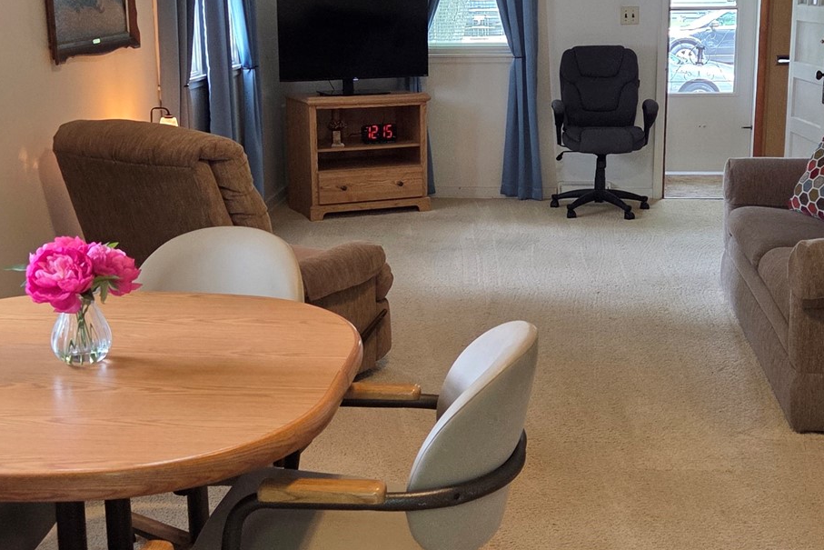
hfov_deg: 36.8
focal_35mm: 54
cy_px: 245
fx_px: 1236
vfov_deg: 25.1
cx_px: 454
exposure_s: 1/60
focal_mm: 5.4
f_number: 1.8
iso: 200
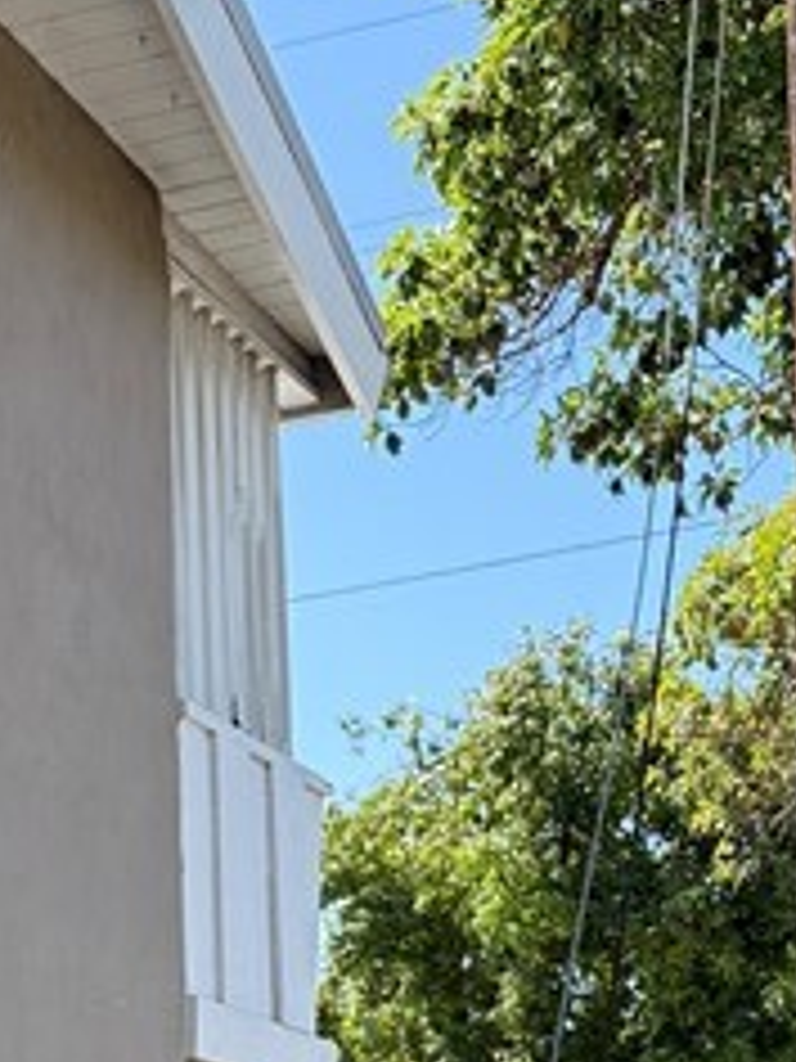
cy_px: 1305
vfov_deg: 17.9
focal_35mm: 104
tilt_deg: +4.7
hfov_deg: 13.8
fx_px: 3189
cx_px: -162
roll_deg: -0.8
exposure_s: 1/2053
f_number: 1.78
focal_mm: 6.76
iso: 100
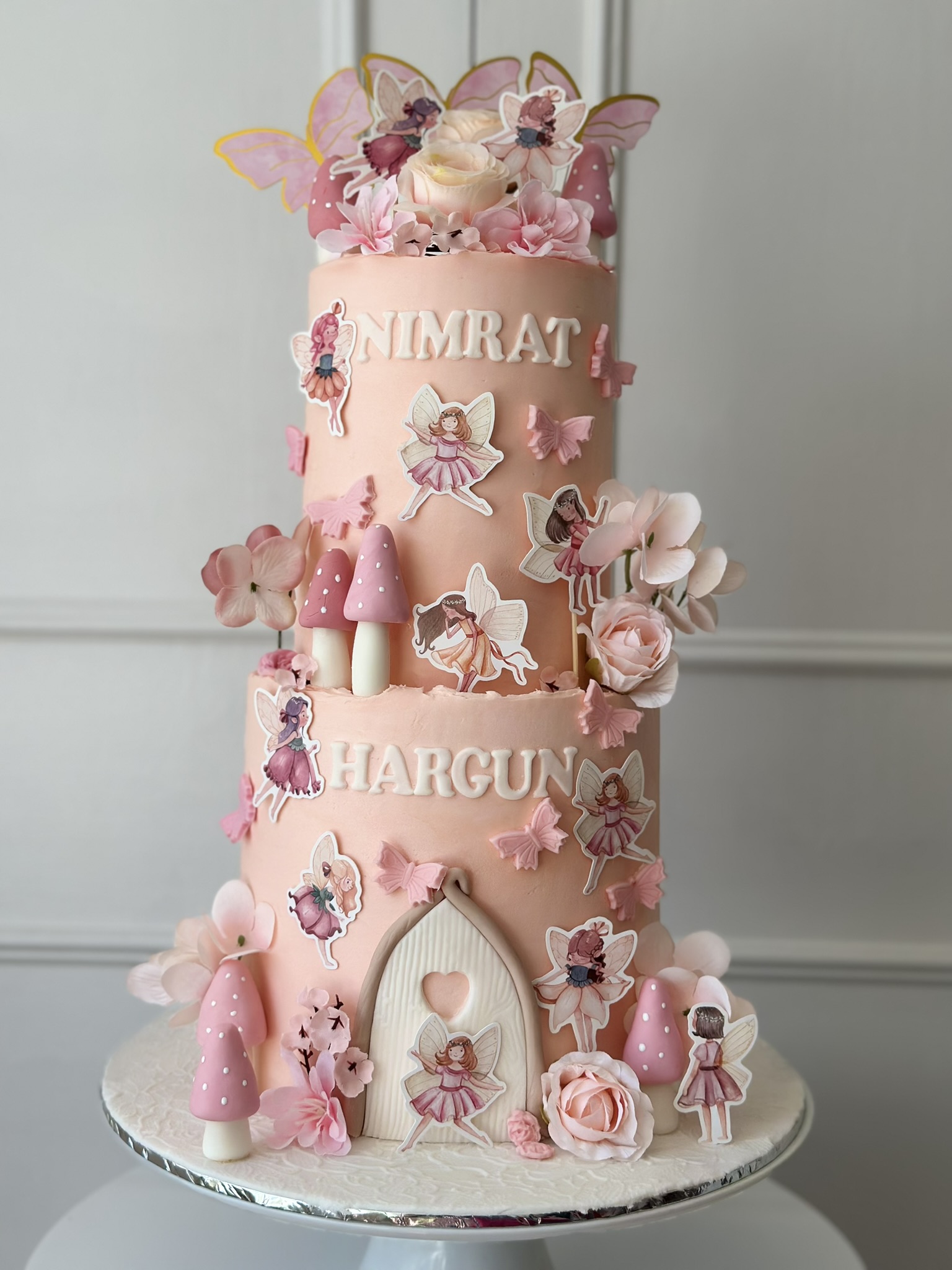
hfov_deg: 30.3
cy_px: 635
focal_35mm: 48
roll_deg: -0.7
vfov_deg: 39.7
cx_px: 476
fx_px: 1760
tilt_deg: -5.6
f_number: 1.78
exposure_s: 1/887
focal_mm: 6.86
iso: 80
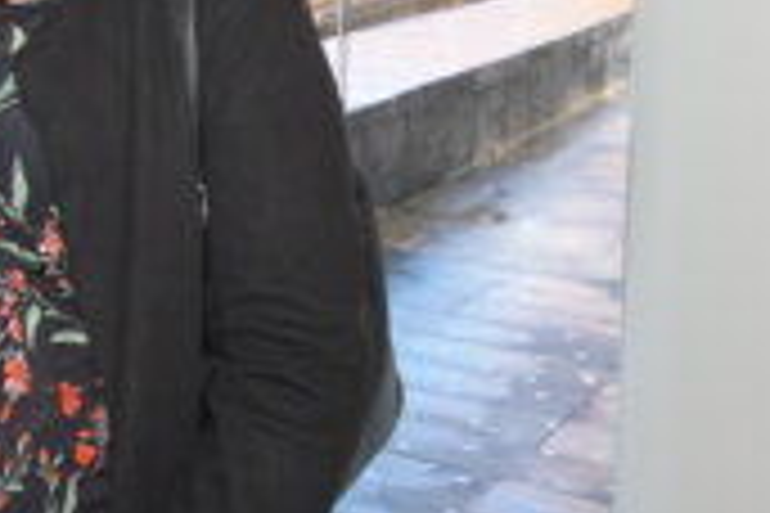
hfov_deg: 21.5
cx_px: -275
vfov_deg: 15.3
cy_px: -194
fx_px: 1797
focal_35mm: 84
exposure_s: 1/160
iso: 500
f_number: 4
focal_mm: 16
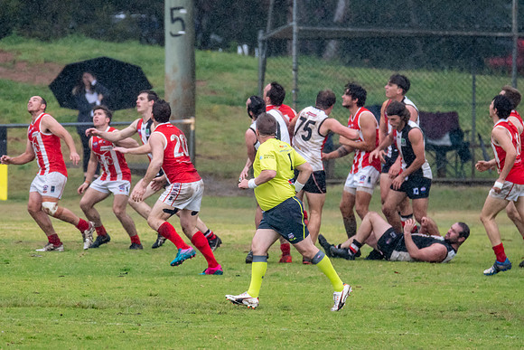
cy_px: 185
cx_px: 247
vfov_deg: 1.9
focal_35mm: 729
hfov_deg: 2.8
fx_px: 10612
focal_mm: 460
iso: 1250
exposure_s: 1/2000
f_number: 7.1
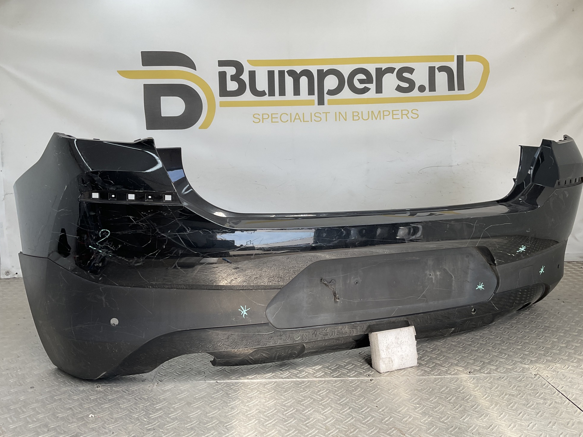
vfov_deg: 46.8
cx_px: 285
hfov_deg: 60.0
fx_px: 505
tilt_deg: -7.5
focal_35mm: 30
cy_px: 216
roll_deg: +0.0
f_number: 1.8
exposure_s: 1/242
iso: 16
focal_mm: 3
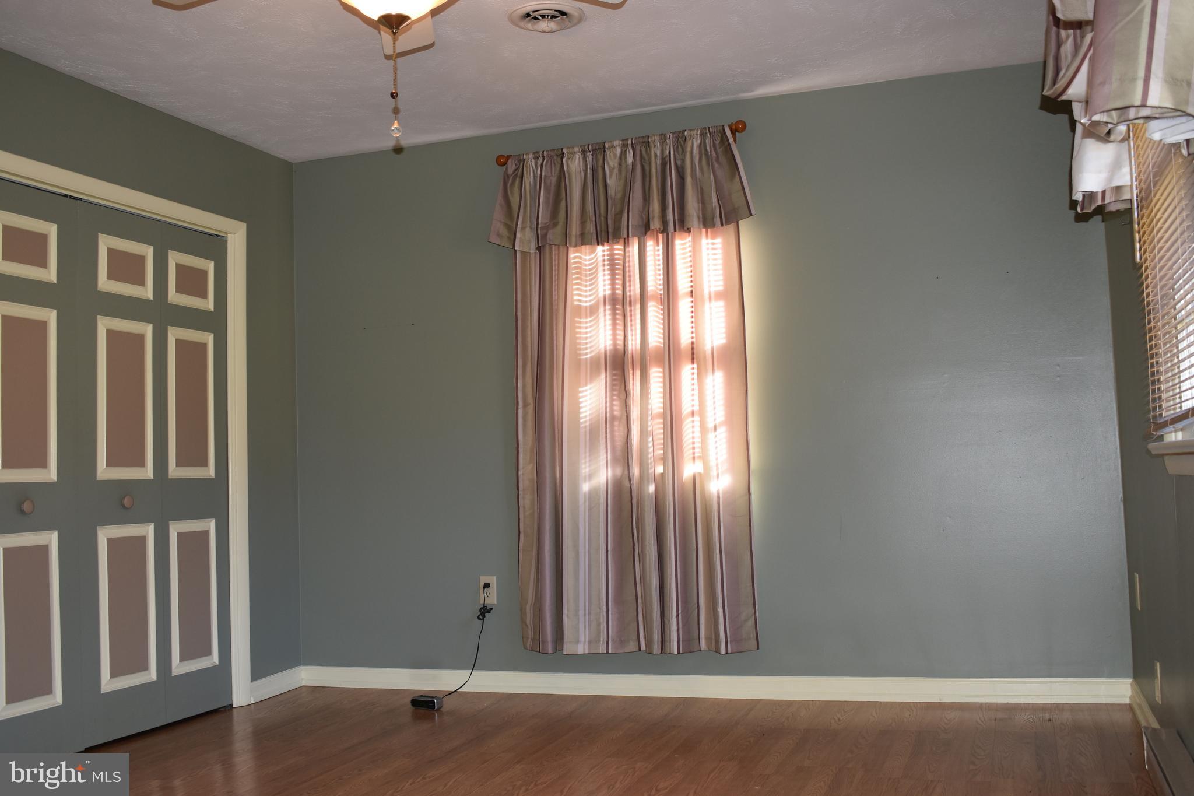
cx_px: 597
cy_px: 398
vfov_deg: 36.9
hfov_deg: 53.1
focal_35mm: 36
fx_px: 1194
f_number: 5.6
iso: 220
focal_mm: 24
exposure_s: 1/30
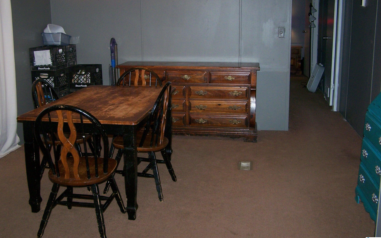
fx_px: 436
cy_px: 95
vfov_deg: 30.5
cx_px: 184
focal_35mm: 42
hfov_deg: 47.2
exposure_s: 1/60
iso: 160
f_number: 2.8
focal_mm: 6.3
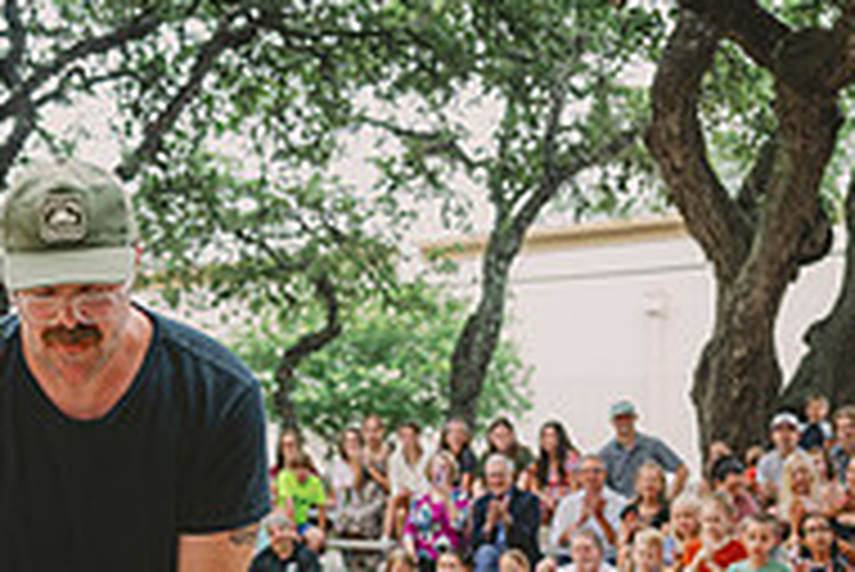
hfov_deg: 24.3
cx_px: 76
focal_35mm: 81
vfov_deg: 16.5
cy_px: 579
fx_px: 1925
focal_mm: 26.5
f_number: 2.8
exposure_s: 1/640
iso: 250
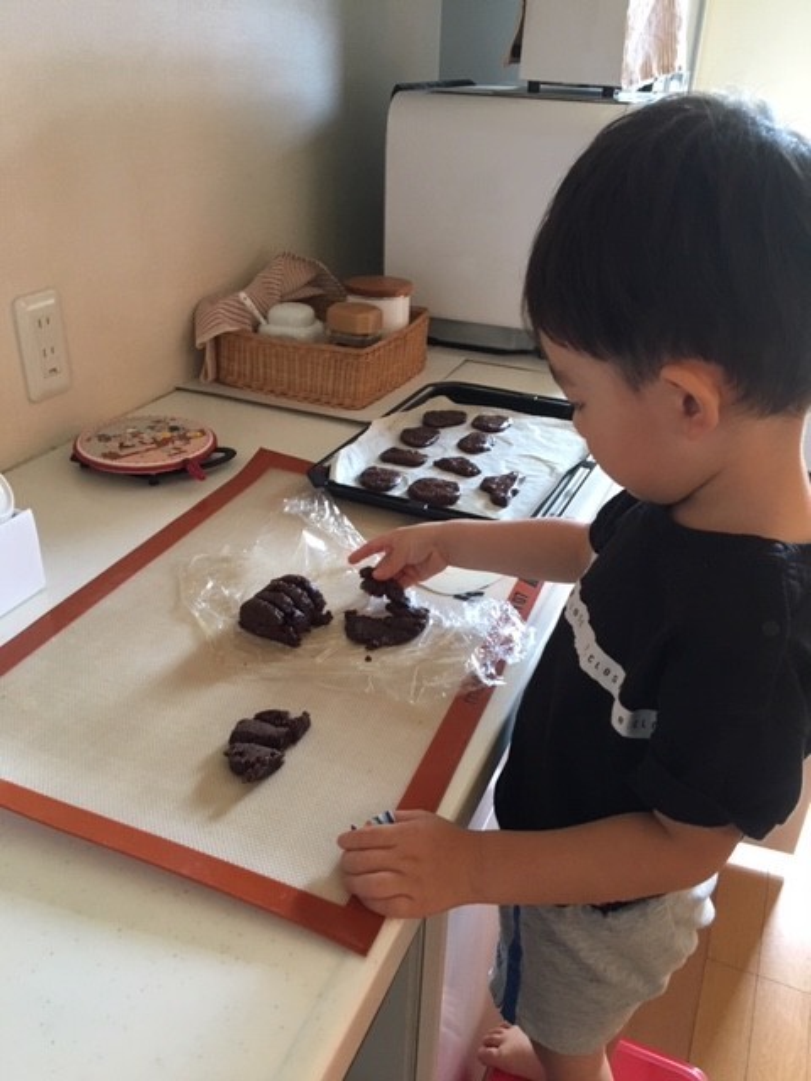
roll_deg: -2.8
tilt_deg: -28.6
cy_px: 540
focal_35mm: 29
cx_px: 406
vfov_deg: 61.7
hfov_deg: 48.2
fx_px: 906
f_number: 2.2
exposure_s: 1/30
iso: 125
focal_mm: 4.15
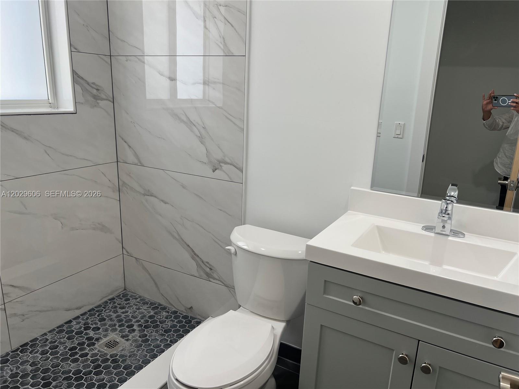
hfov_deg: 67.3
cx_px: 260
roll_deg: -2.5
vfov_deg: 53.1
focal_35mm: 26
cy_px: 194
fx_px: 390
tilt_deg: -16.1
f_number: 1.5
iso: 50
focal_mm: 5.7
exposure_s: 1/120
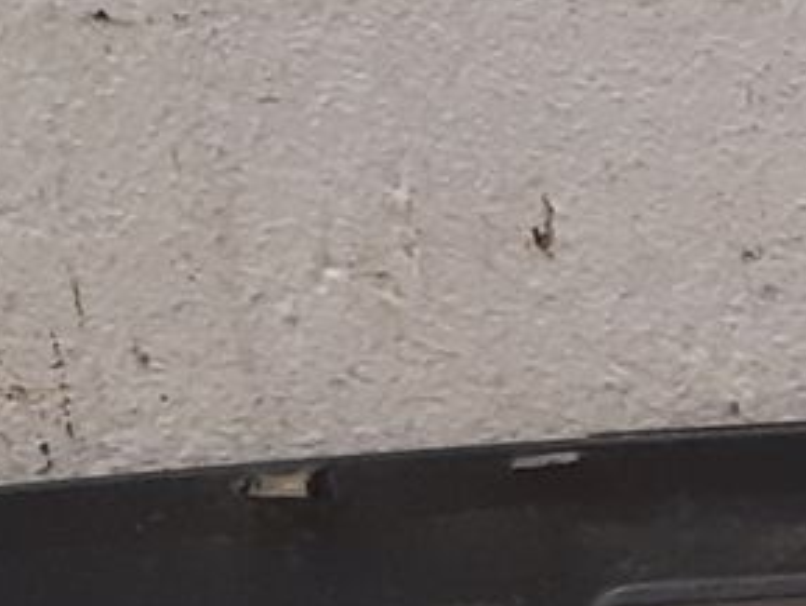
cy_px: 595
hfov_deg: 9.5
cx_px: 1944
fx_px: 4286
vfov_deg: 8.0
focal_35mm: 184
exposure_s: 1/50
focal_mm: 3.93
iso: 160
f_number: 1.7
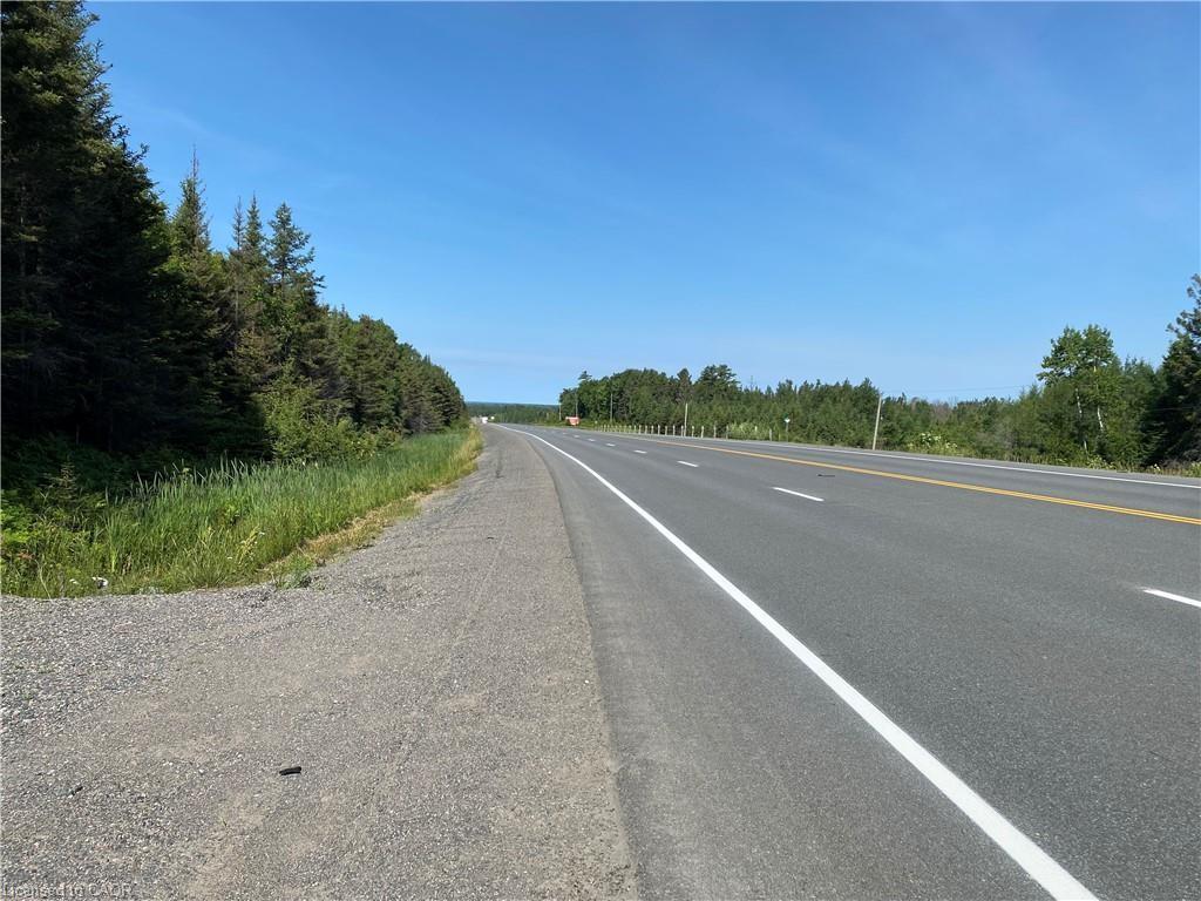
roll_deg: -0.9
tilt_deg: -1.8
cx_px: 600
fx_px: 902
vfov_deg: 53.1
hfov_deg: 67.3
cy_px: 450
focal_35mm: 26
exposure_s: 1/3125
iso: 32
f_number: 1.8
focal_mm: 4.25
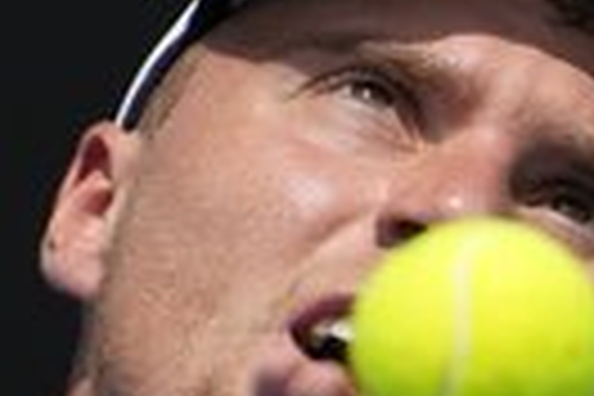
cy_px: 308
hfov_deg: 1.1
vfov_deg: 0.8
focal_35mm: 1818
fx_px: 29995
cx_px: 608
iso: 1250
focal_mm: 600
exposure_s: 1/10000
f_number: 6.3
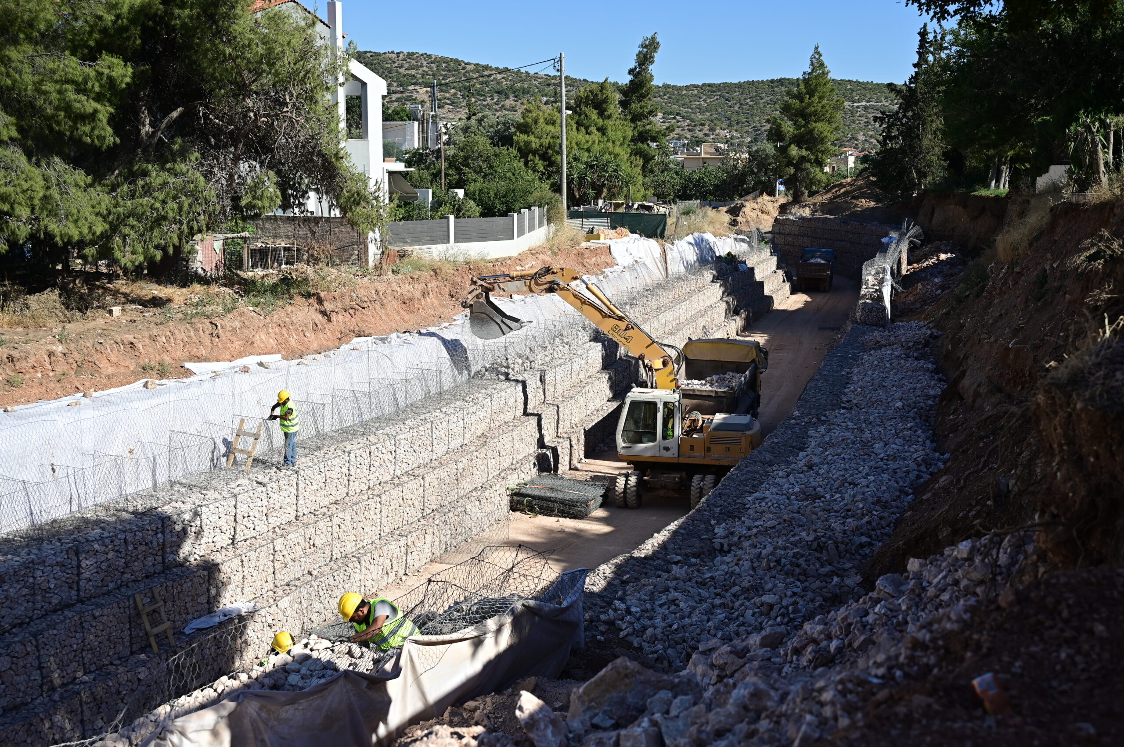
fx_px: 1279
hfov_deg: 47.4
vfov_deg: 32.6
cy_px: 374
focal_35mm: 41
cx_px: 562
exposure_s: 1/1600
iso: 125
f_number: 4
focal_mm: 41
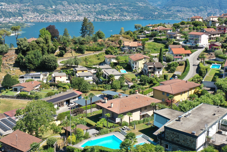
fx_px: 277
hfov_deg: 44.4
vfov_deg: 30.4
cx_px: 101
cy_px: 55
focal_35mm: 44
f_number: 5
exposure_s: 1/320
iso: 100
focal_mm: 10.26
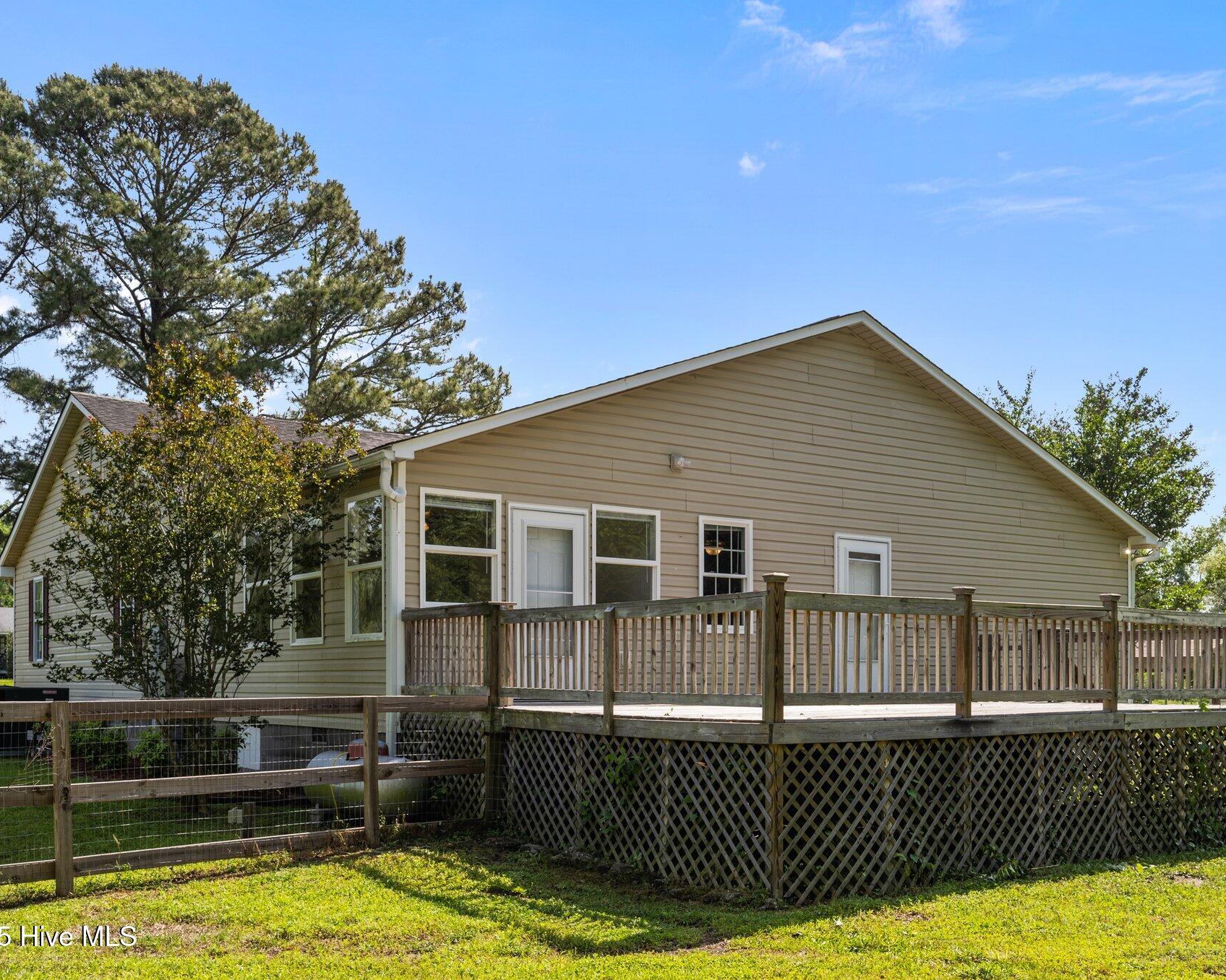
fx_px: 1234
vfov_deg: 43.4
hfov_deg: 52.8
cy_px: 489
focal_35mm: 34
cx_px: 666
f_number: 7.1
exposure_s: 1/125
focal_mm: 30
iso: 64
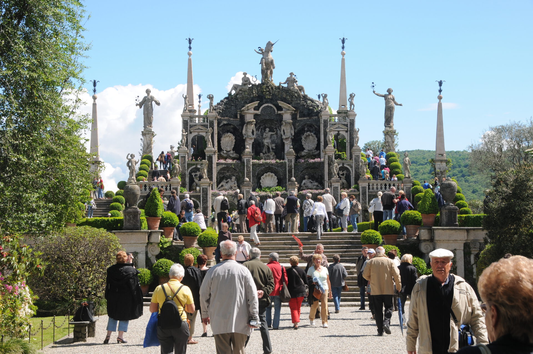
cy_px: 177
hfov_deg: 30.5
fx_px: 976
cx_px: 266
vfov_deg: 20.6
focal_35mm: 66
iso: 250
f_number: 11
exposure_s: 1/200
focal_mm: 44
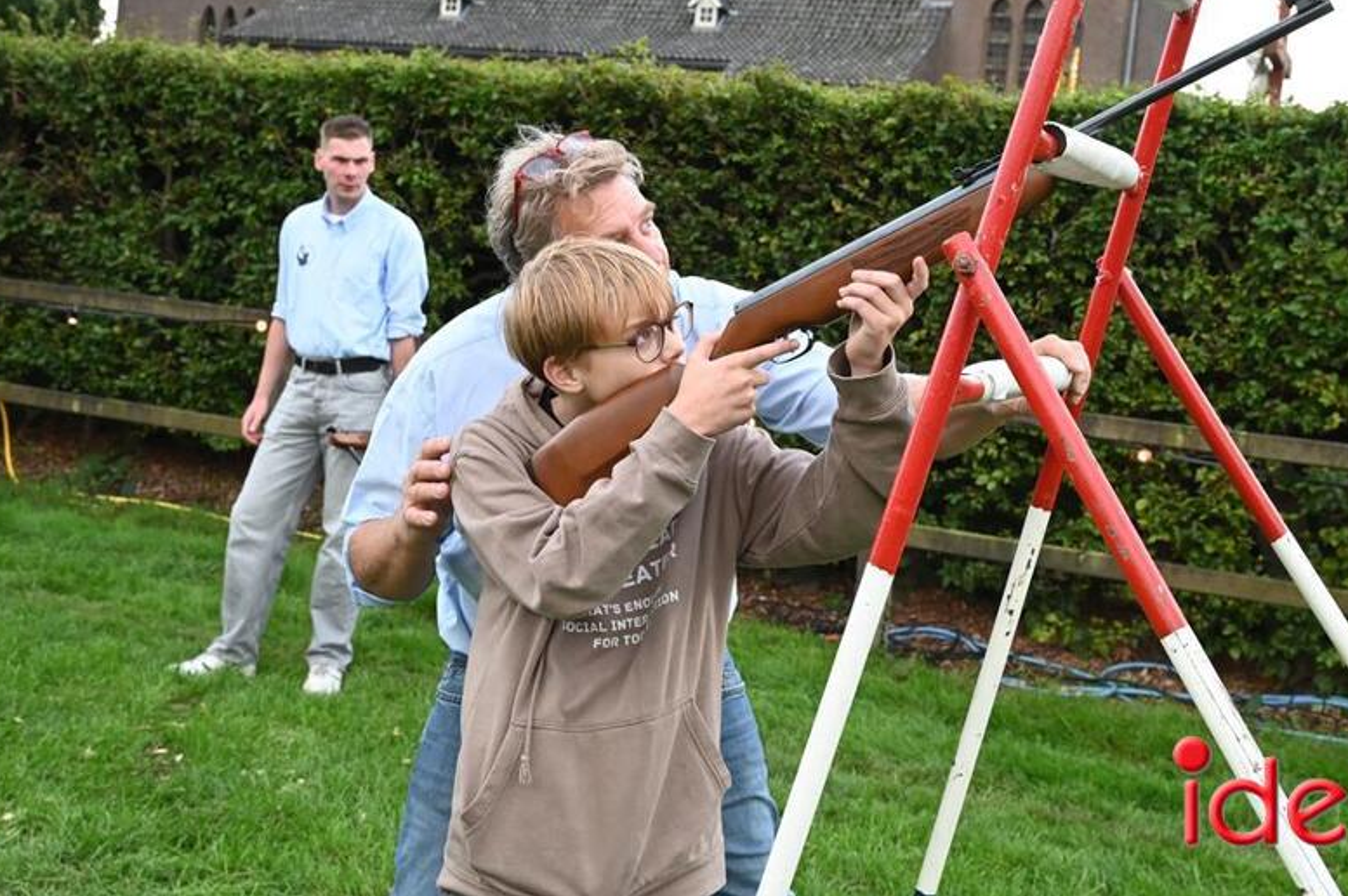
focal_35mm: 46
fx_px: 1721
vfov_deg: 29.1
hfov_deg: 42.7
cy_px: 359
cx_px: 728
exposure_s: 1/200
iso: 1250
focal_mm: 36
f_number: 7.1
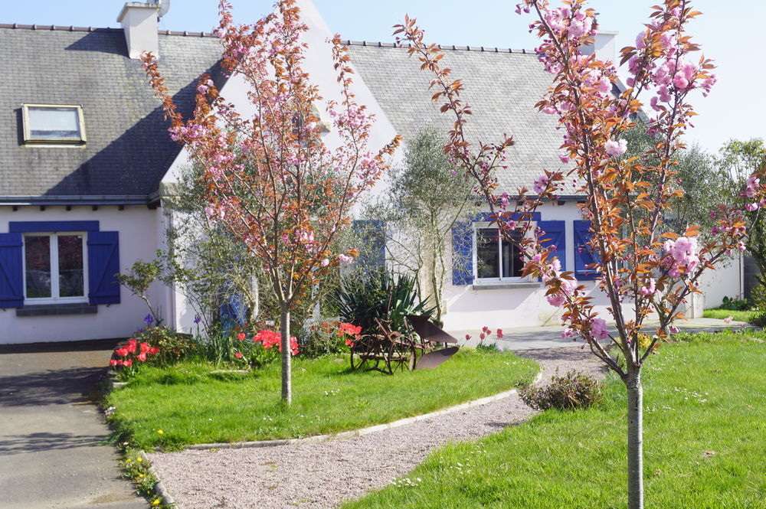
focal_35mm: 45
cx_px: 383
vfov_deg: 29.8
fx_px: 957
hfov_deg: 43.6
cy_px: 254
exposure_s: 1/125
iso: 100
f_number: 10
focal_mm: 30
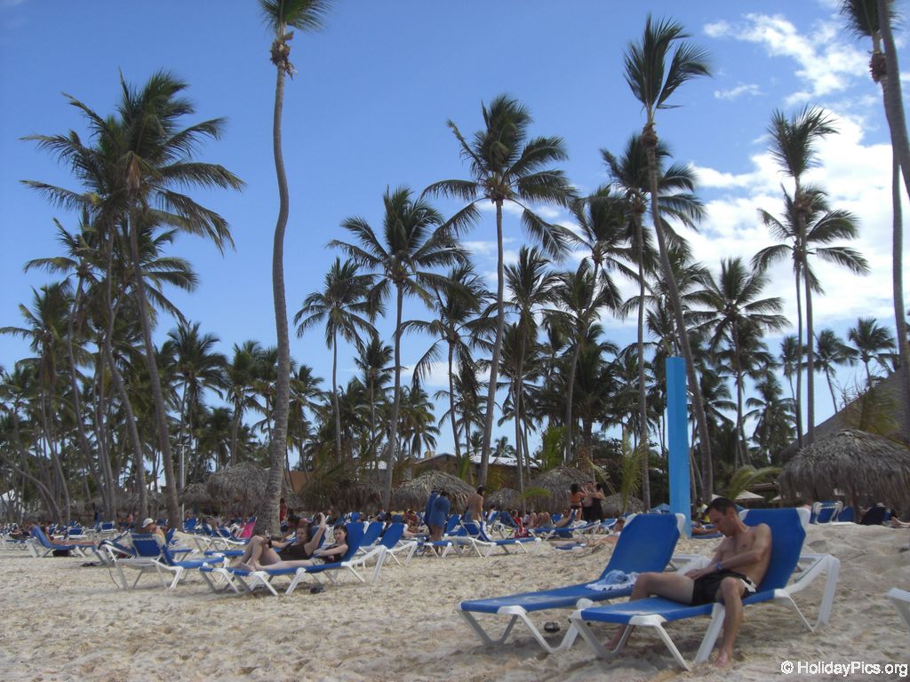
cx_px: 455
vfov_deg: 37.7
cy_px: 341
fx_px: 999
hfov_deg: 49.0
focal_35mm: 38
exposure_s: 1/1000
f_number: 2.7
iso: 64
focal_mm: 6.2
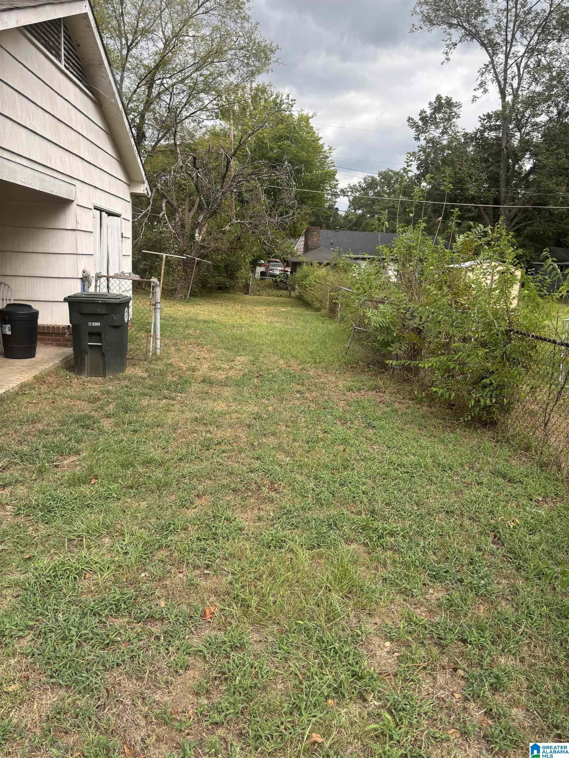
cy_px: 379
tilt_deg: -11.7
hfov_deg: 53.1
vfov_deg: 67.3
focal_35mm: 26
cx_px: 284
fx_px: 570
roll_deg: -3.8
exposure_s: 1/693
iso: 50
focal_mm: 5.96
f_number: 1.6
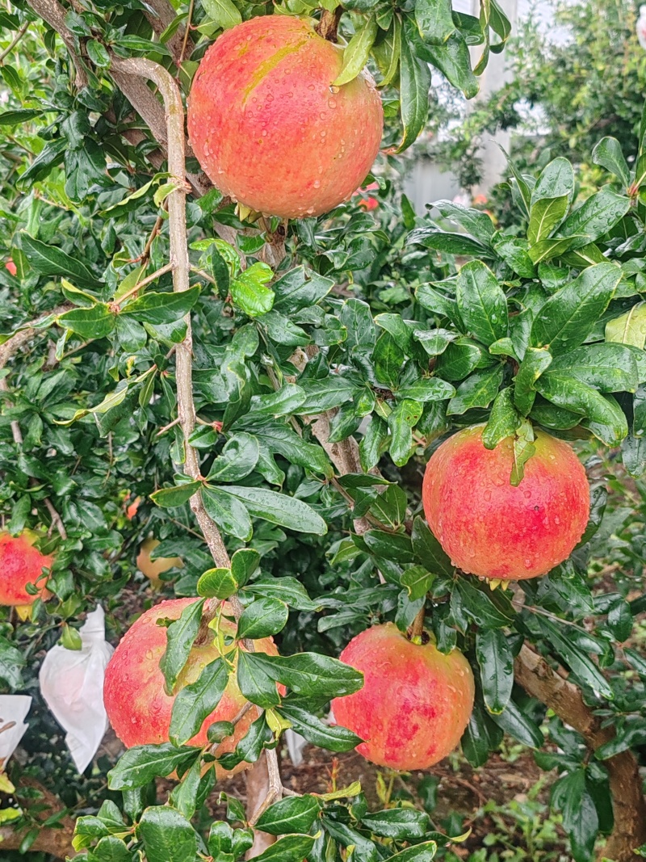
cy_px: 431
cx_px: 323
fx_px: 1170
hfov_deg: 30.9
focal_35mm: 47
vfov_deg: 40.4
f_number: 1.9
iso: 80
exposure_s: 1/100
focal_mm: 6.12
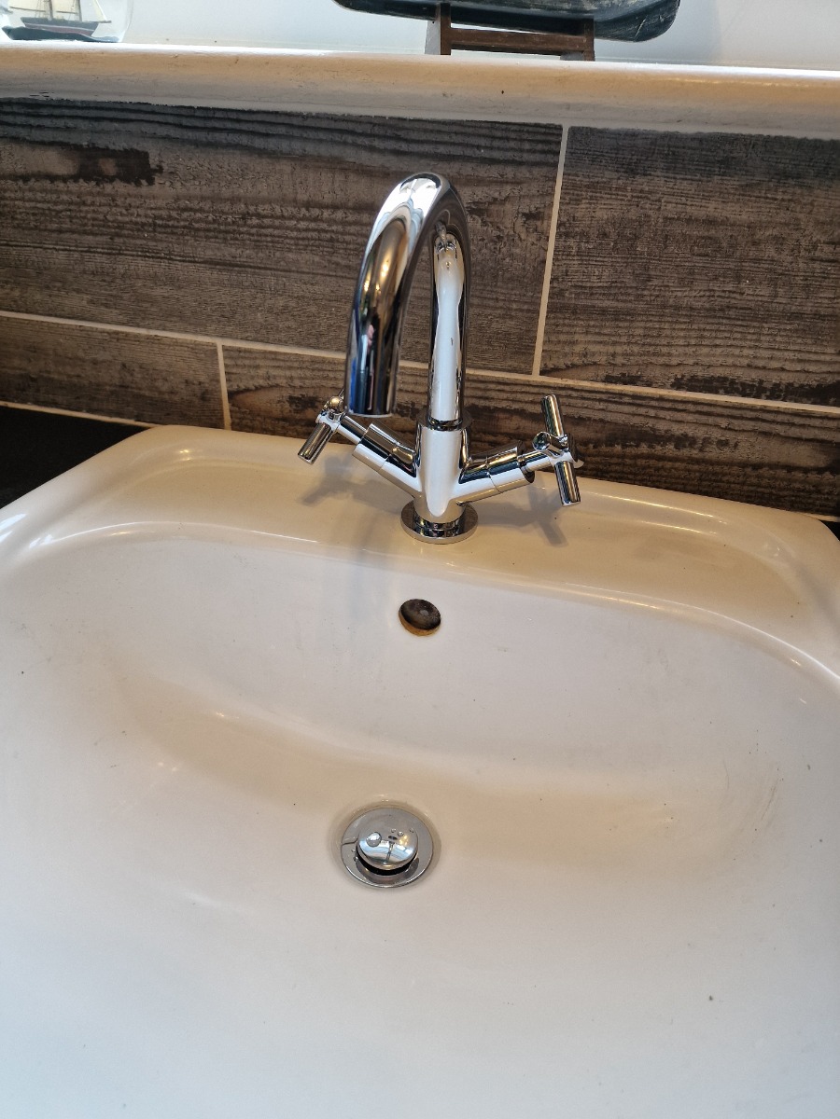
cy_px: 560
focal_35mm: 23
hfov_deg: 58.9
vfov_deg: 73.9
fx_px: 744
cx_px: 420
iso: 200
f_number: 1.8
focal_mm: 6.4
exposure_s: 1/100
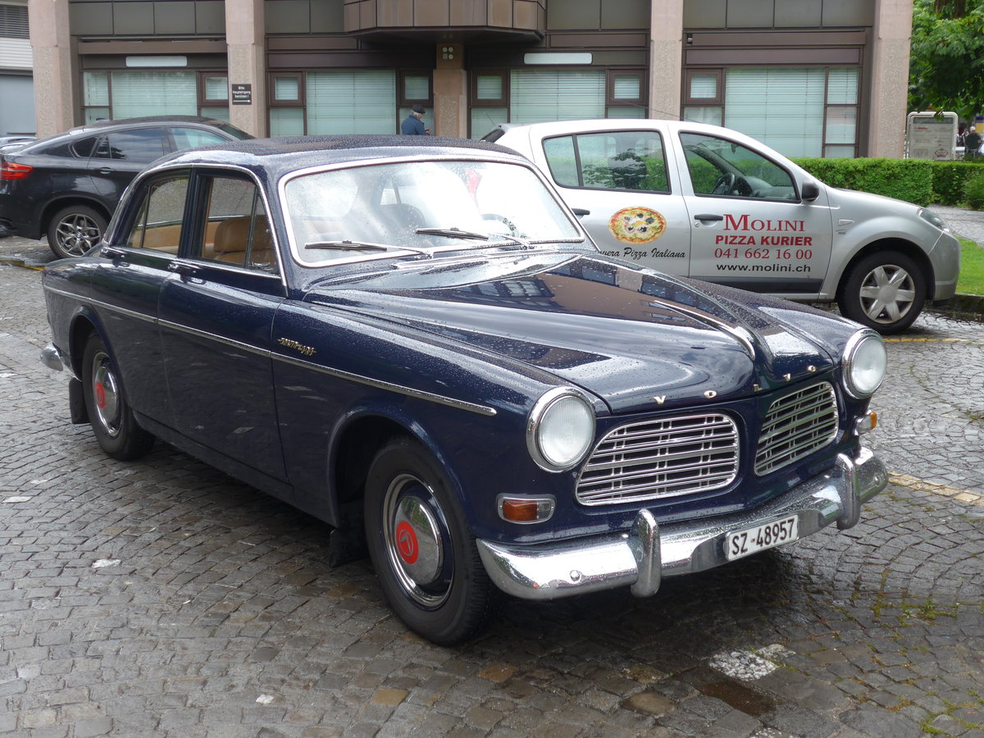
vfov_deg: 32.9
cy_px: 369
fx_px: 1251
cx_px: 492
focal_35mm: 44
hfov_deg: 42.9
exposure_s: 1/320
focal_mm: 9
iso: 80
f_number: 2.8
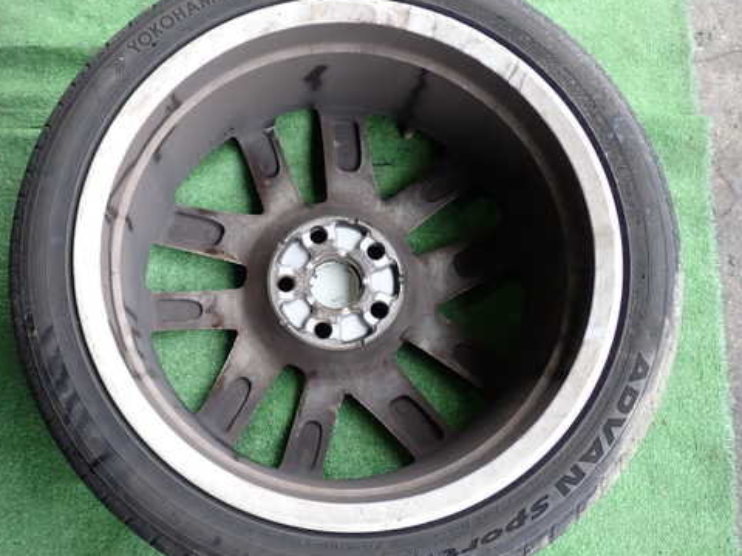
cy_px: 278
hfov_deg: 46.5
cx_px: 292
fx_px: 857
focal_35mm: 40
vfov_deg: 36.0
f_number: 2.4
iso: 200
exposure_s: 1/100
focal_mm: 5.79
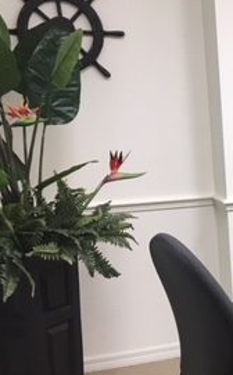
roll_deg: +1.2
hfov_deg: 15.8
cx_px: 390
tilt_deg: -13.1
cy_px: 261
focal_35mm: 73
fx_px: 744
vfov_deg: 28.0
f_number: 2.2
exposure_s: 1/30
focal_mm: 4.15
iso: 40
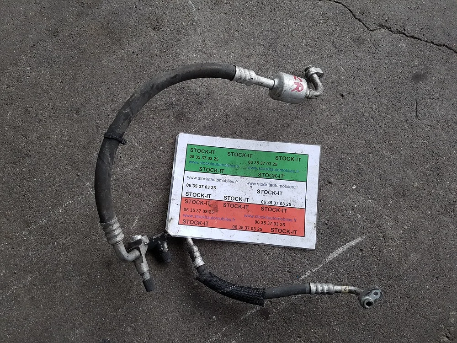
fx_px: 343
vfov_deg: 53.1
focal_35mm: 26
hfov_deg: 67.3
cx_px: 228
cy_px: 172
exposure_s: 1/100
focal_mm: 4.2
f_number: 1.7
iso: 80
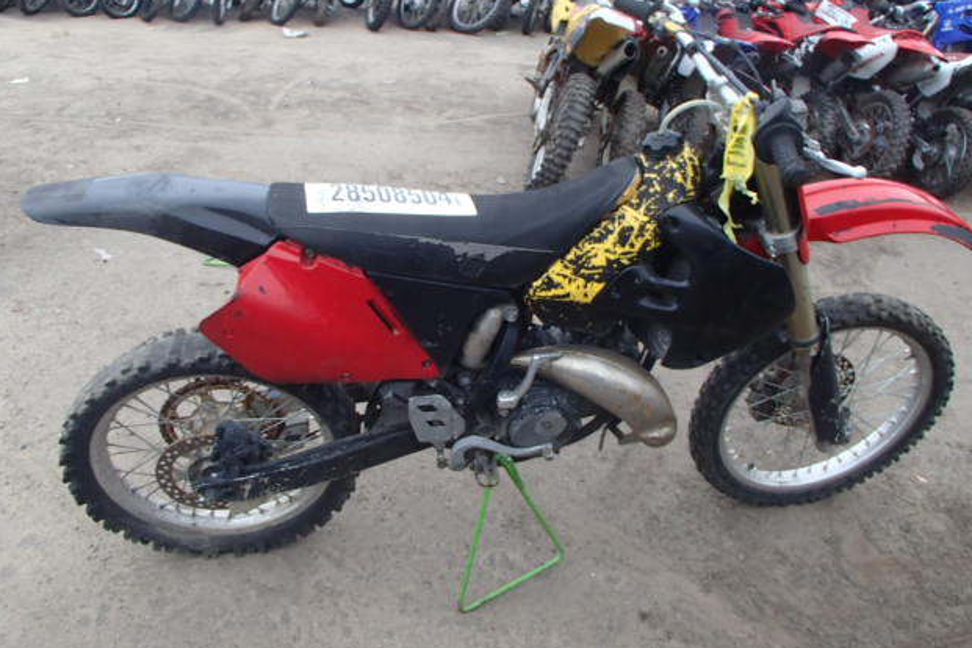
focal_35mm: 30
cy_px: 294
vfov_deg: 43.6
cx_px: 496
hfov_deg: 61.9
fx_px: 810
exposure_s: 1/50
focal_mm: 5
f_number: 3.9
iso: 200
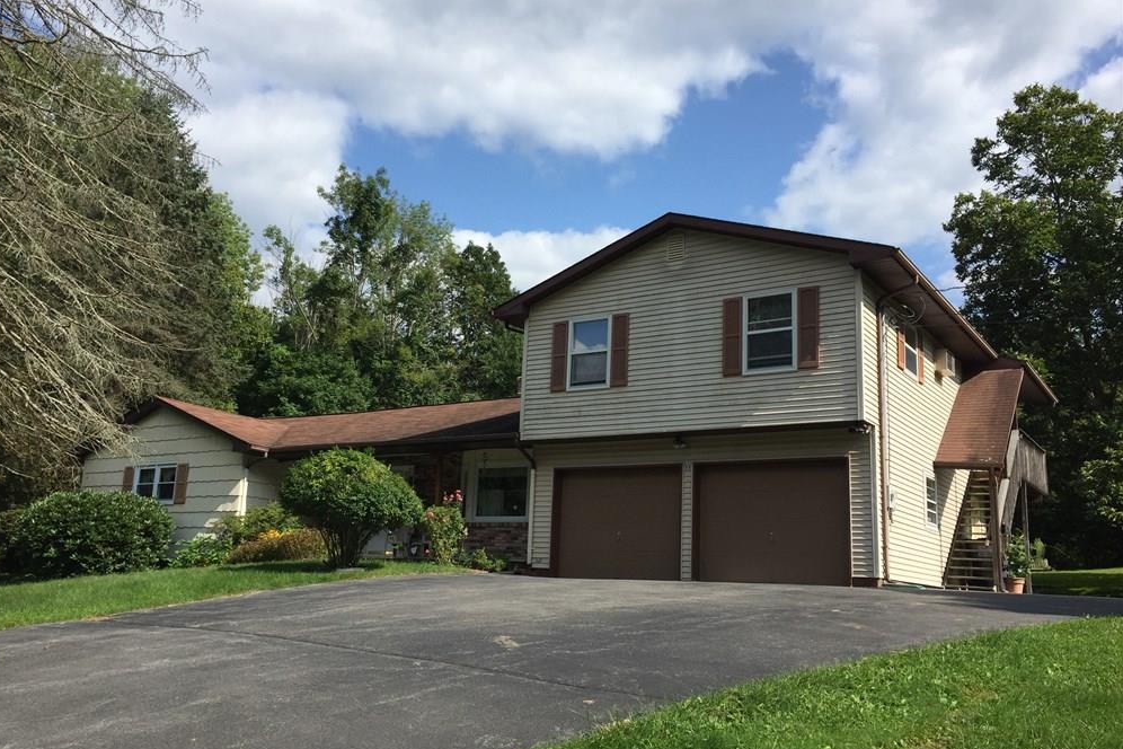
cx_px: 547
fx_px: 967
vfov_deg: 42.3
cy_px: 396
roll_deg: -3.1
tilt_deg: +12.1
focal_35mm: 31
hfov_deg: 60.3
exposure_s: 1/2326
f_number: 2.2
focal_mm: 4.15
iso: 32
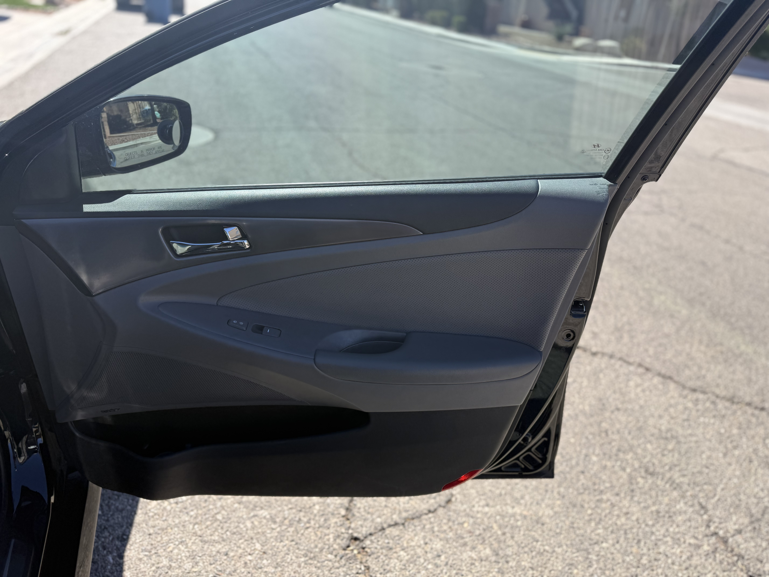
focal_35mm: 24
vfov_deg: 56.8
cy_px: 288
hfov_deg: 71.6
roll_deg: -6.6
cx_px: 384
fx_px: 533
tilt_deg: -26.8
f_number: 1.78
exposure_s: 1/1812
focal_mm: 6.76
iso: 80
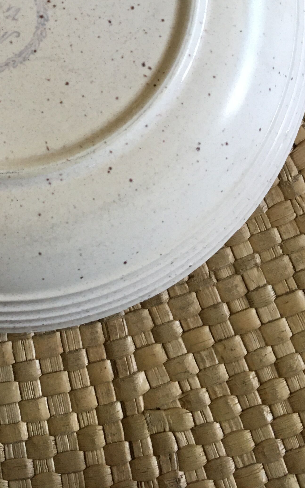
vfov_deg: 31.7
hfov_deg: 20.9
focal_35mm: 60
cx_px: -2
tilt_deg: -76.4
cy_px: 13
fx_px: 798
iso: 100
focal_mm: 4.15
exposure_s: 1/30
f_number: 2.2
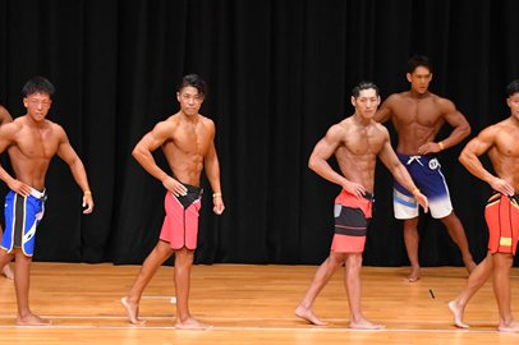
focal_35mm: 235
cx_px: 208
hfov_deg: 8.8
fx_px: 3385
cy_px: 137
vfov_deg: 5.8
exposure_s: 1/400
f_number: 5.6
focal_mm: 82
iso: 4000
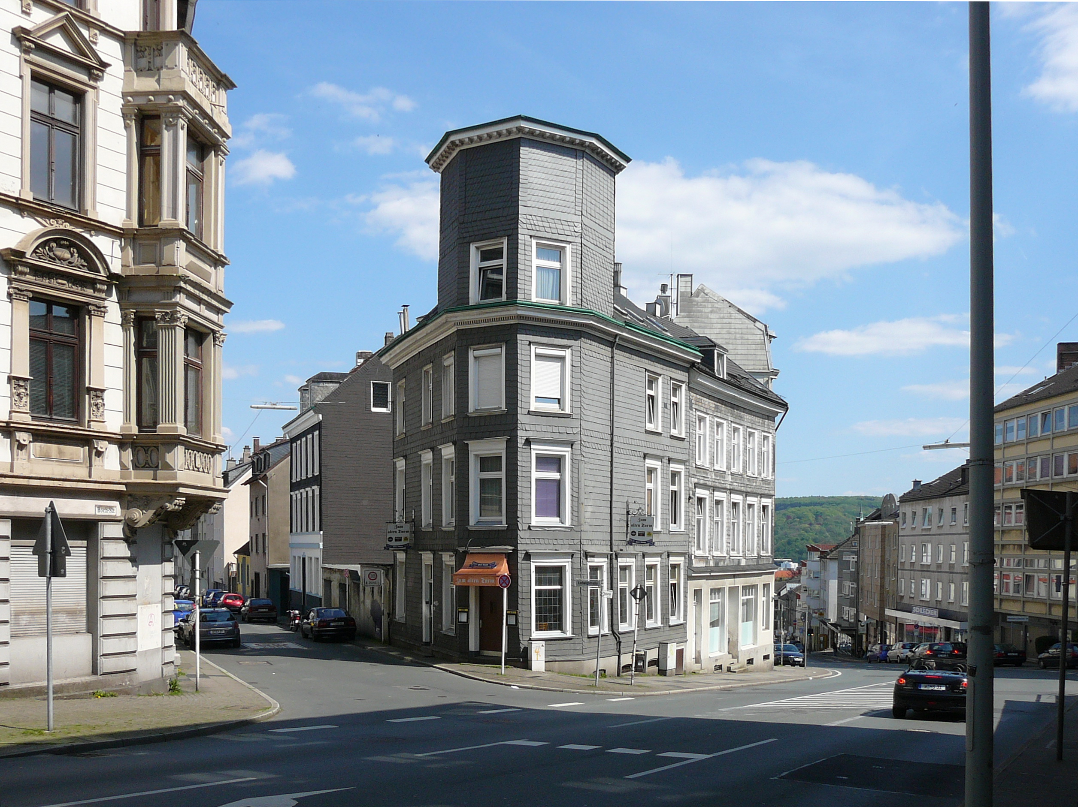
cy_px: 404
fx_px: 1090
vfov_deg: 40.7
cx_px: 539
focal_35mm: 35
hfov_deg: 52.6
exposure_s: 1/400
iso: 80
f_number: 5
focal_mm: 5.2
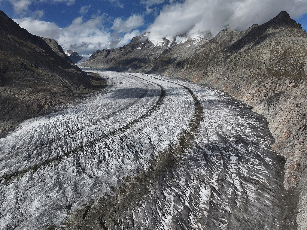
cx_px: 154
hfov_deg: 71.6
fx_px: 213
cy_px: 115
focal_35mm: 24
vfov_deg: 56.8
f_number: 5
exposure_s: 1/120
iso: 200
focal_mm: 12.29
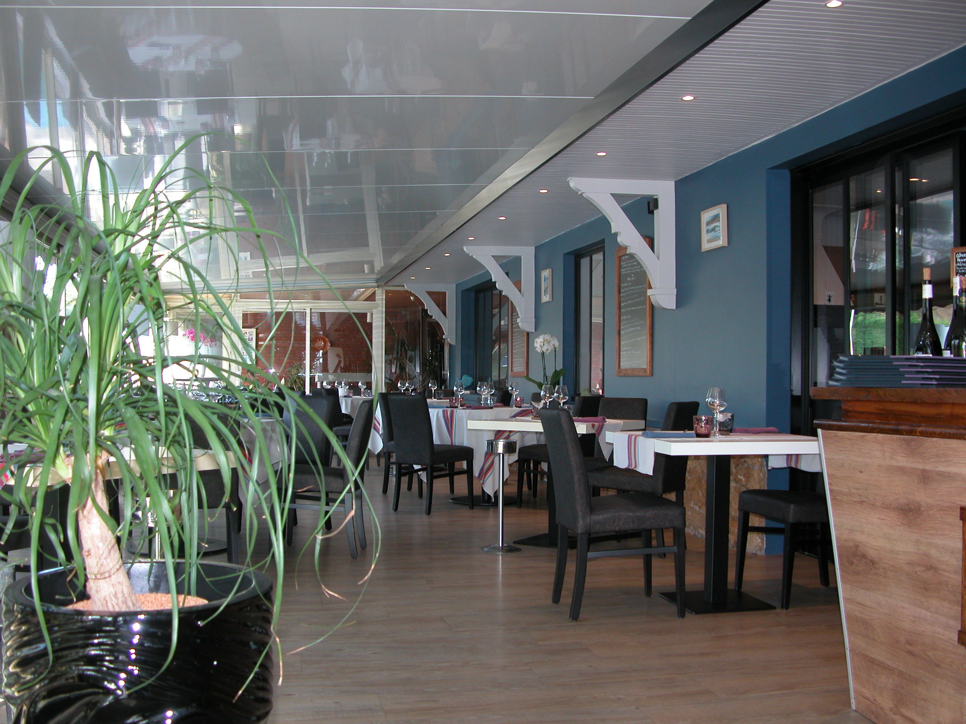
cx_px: 483
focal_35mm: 35
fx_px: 977
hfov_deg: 52.6
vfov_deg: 40.7
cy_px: 362
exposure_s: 1/30
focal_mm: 8.9
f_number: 2.8
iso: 100
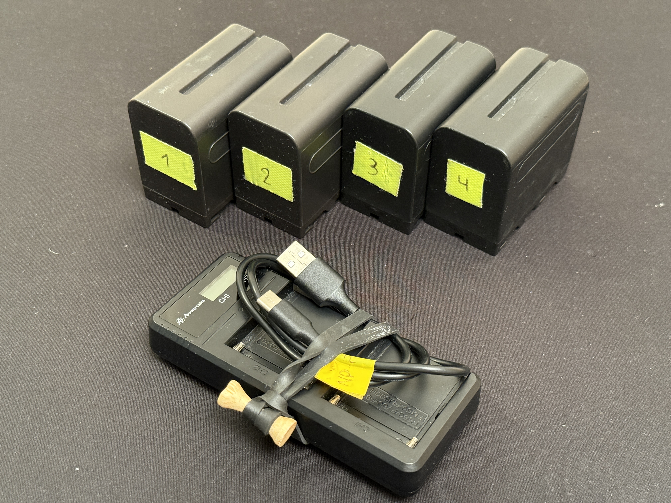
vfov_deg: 30.3
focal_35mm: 48
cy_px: 252
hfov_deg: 39.7
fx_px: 930
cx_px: 336
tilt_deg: -47.6
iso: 200
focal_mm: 6.76
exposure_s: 1/33
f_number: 1.78
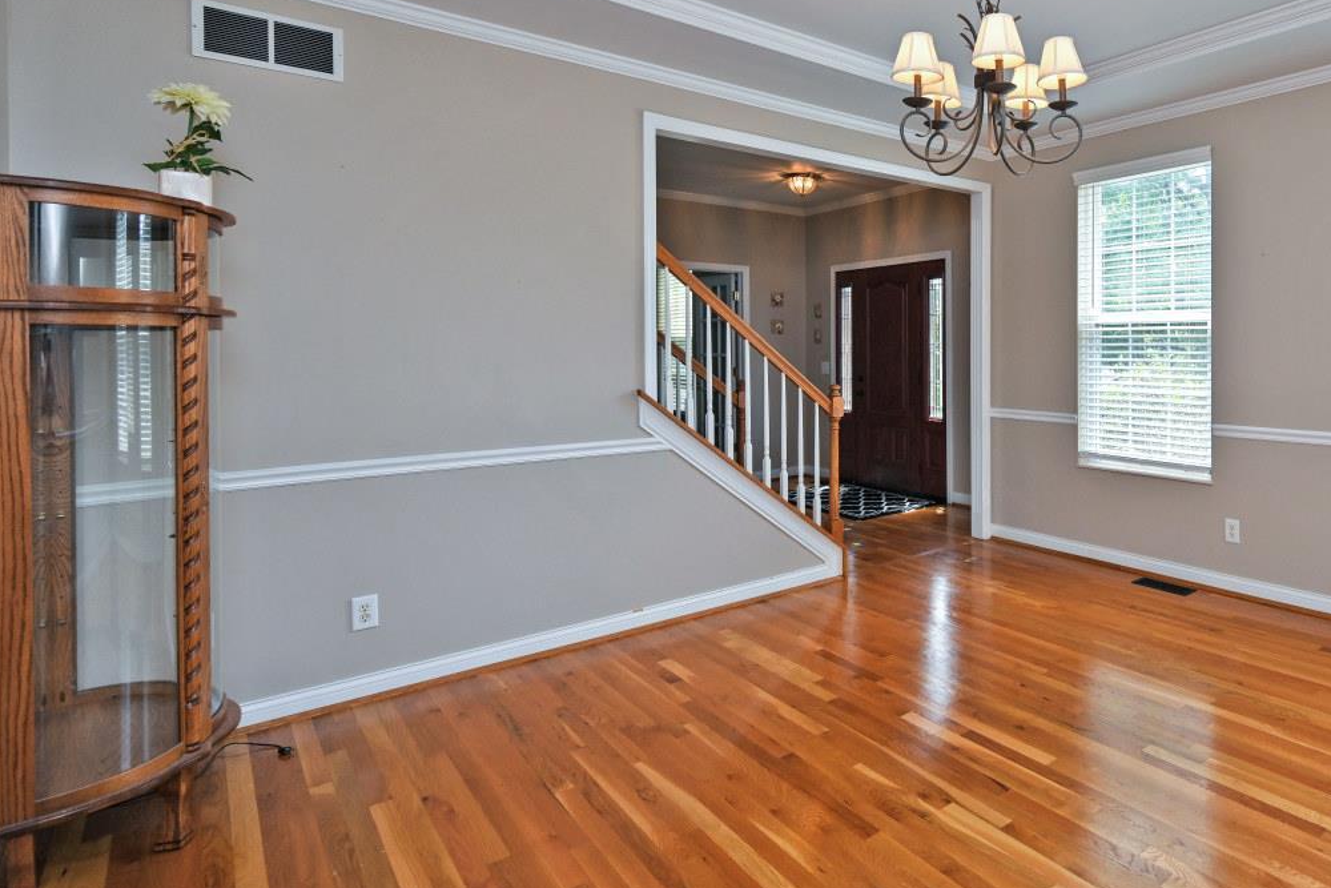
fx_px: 776
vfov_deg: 58.9
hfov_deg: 76.3
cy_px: 347
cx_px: 969
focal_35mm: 21
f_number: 5
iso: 200
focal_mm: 14
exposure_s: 1/100
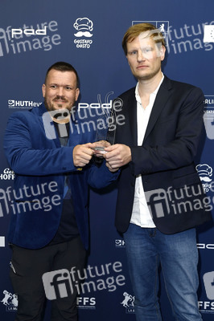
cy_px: 160
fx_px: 429
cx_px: 107
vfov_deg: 41.1
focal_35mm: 48
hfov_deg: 28.0
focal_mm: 48
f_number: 5
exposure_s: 1/250
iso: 800
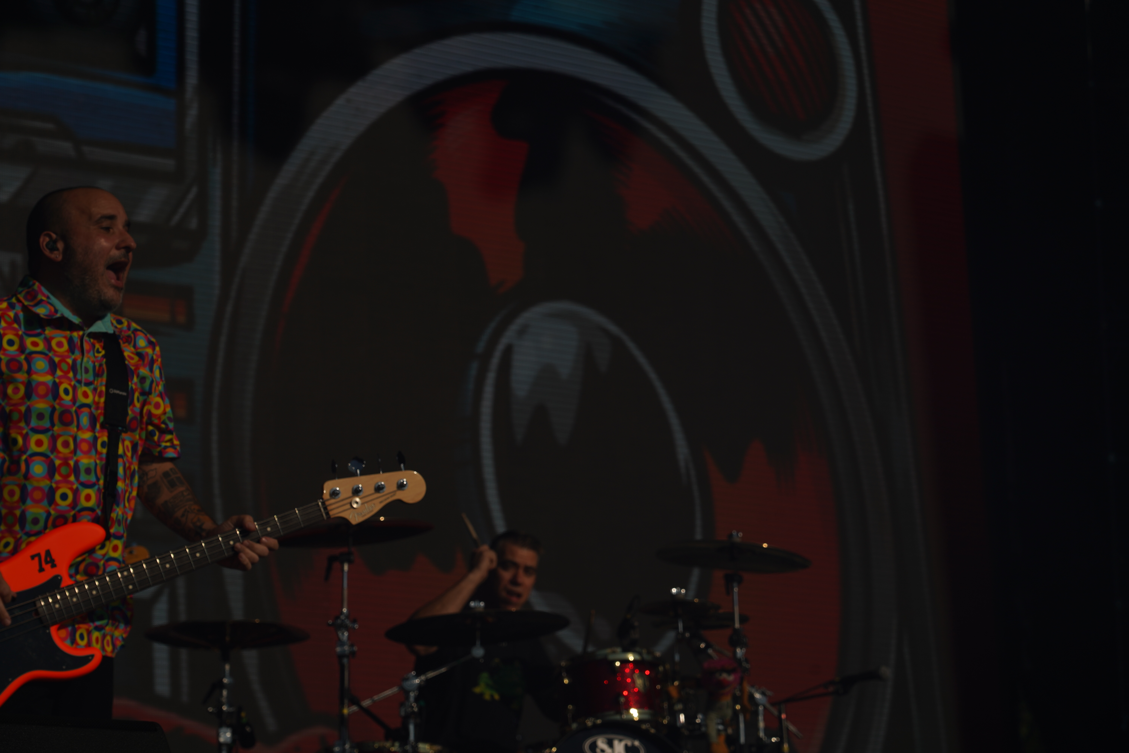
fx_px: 3293
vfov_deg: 13.0
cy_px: 376
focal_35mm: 105
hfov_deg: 19.5
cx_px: 564
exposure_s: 1/1600
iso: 100
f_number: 8
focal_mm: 105
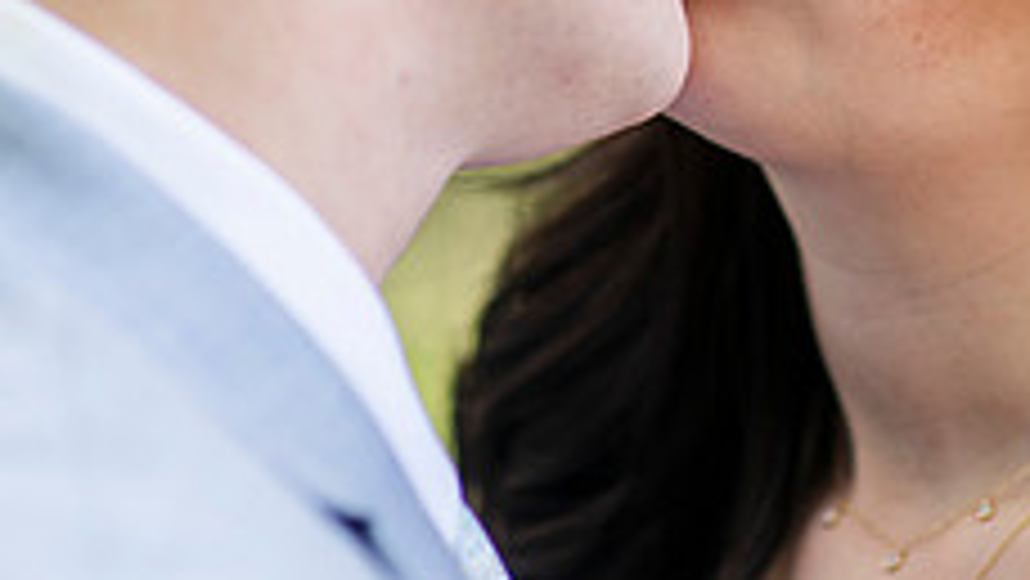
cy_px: -142
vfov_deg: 5.4
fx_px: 6175
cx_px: 976
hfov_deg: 9.5
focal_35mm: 226
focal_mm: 85
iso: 320
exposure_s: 1/160
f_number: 1.8
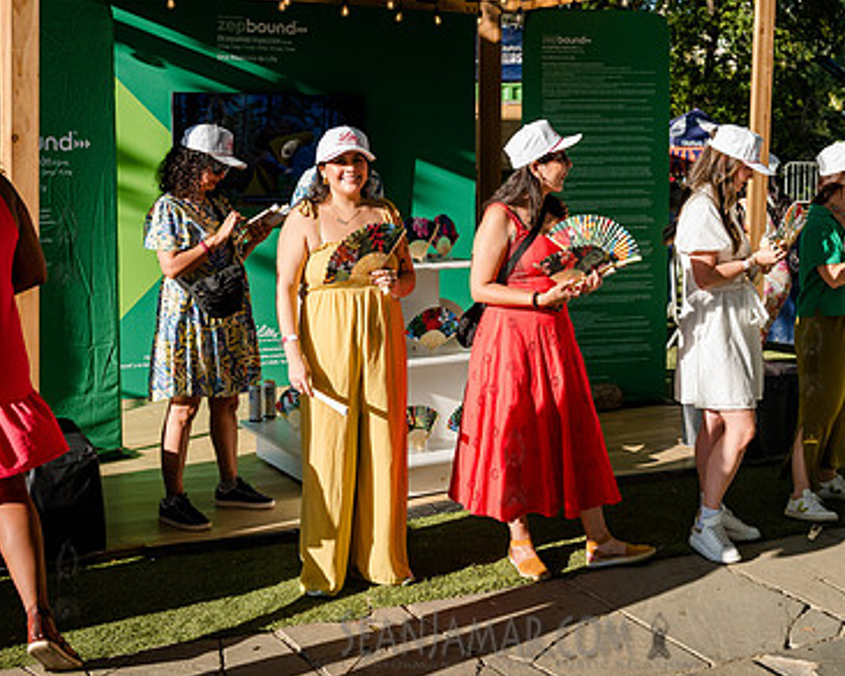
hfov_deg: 35.8
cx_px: 513
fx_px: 1301
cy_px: 243
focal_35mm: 52
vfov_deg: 29.0
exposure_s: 1/2000
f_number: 3.5
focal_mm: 35
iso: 500
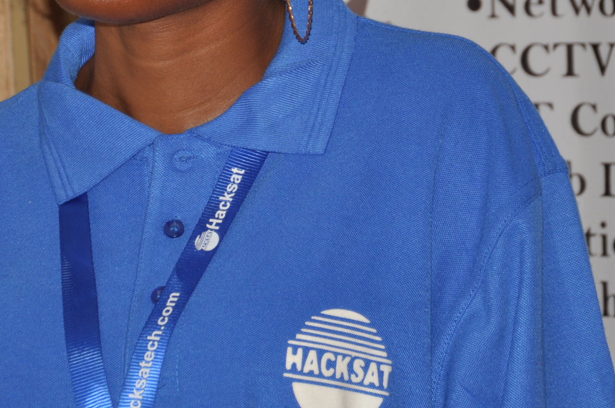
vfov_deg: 4.6
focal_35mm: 300
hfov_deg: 6.9
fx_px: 5121
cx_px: 215
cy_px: 64
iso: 200
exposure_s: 1/60
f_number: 5.6
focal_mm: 85
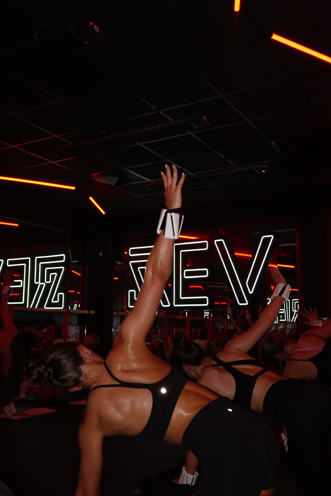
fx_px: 510
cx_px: 166
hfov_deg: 35.9
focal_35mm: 37
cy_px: 248
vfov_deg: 51.9
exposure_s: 1/40
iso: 400
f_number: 3.5
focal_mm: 13.56
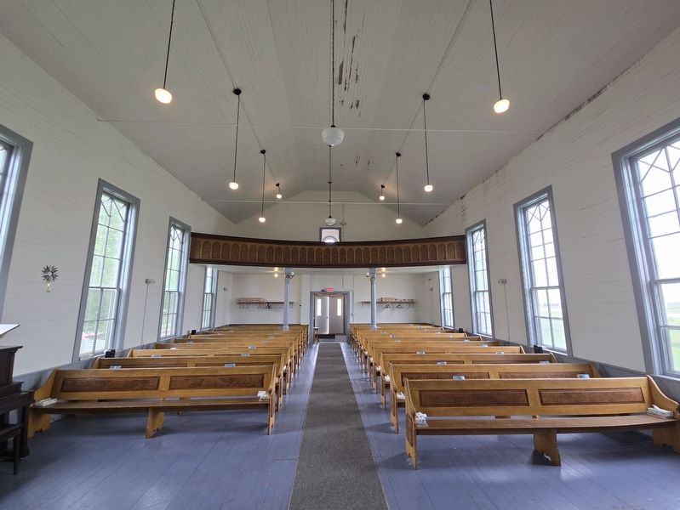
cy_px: 255
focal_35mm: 13
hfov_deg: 106.2
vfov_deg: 90.0
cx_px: 340
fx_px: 255
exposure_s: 1/60.2
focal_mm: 2.2
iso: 64
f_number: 2.2
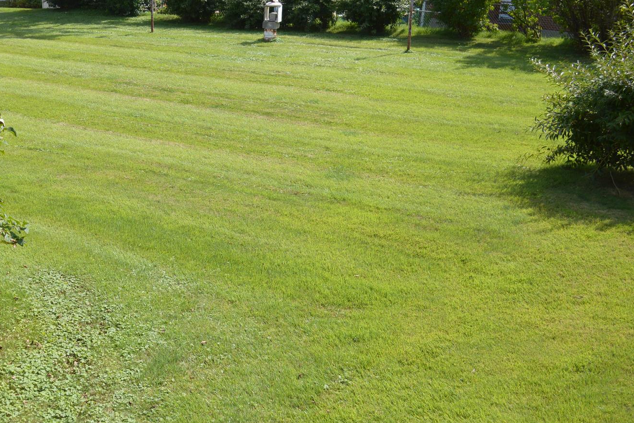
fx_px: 740
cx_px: 176
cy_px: 167
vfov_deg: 31.8
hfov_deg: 45.1
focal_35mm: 42
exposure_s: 1/640
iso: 100
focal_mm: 18
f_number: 3.5
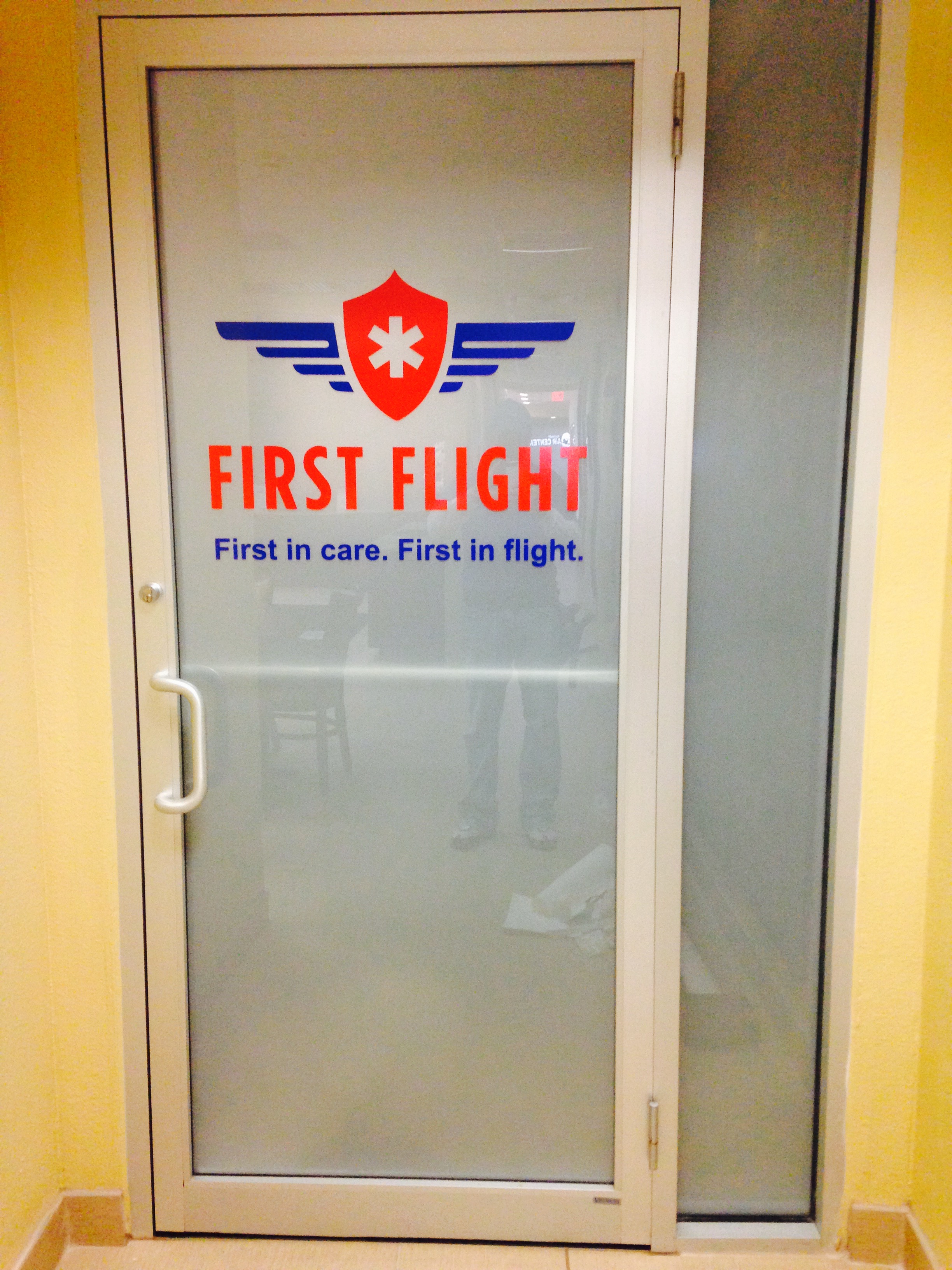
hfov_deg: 42.9
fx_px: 1210
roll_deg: -0.9
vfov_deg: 55.4
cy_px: 635
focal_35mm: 33
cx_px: 476
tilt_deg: -6.1
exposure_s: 1/20
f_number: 2.4
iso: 250
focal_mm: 4.12
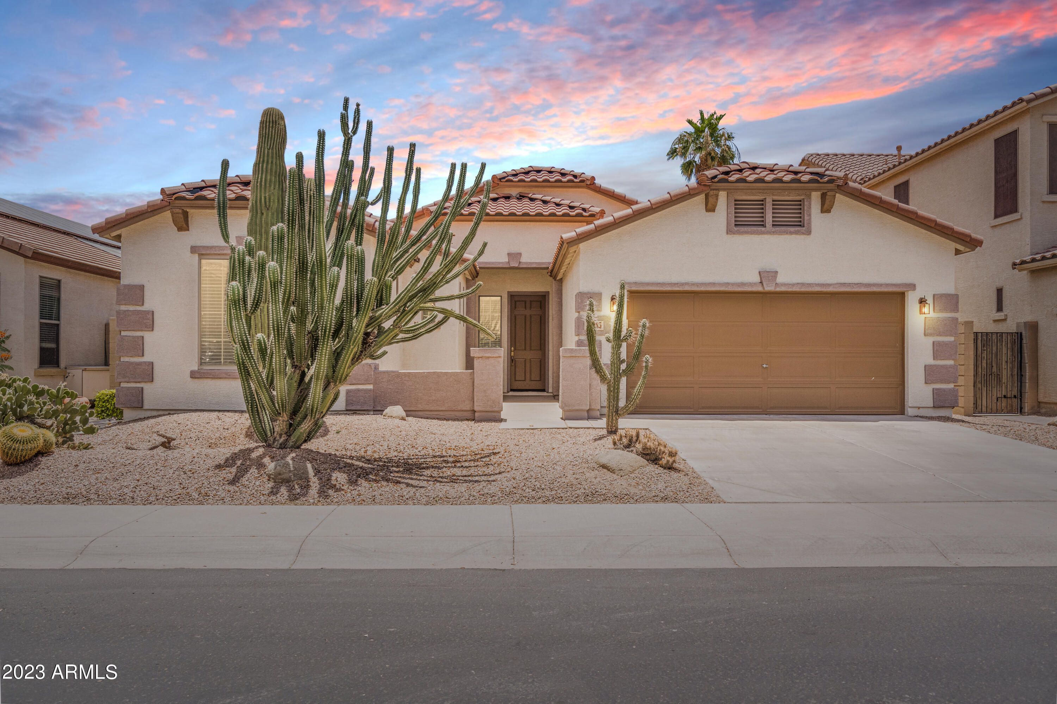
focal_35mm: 28
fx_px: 815
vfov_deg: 46.8
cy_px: 352
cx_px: 528
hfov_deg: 66.0
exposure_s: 1/8000
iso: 800
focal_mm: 18.5
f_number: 4
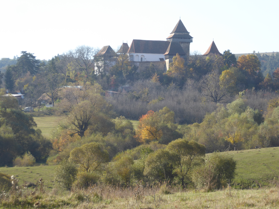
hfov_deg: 11.2
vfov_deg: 8.4
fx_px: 1427
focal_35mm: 177
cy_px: 104
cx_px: 140
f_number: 5.5
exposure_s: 1/160
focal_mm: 28.7
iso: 80
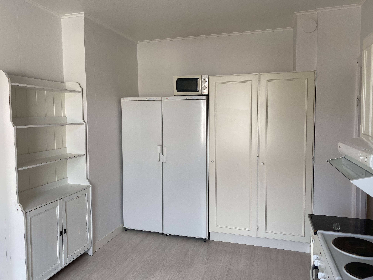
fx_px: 280
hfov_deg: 67.3
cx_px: 186
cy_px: 140
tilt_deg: -4.9
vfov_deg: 53.1
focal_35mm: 26
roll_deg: -0.3
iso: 50
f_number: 1.8
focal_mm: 4.25
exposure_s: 1/122
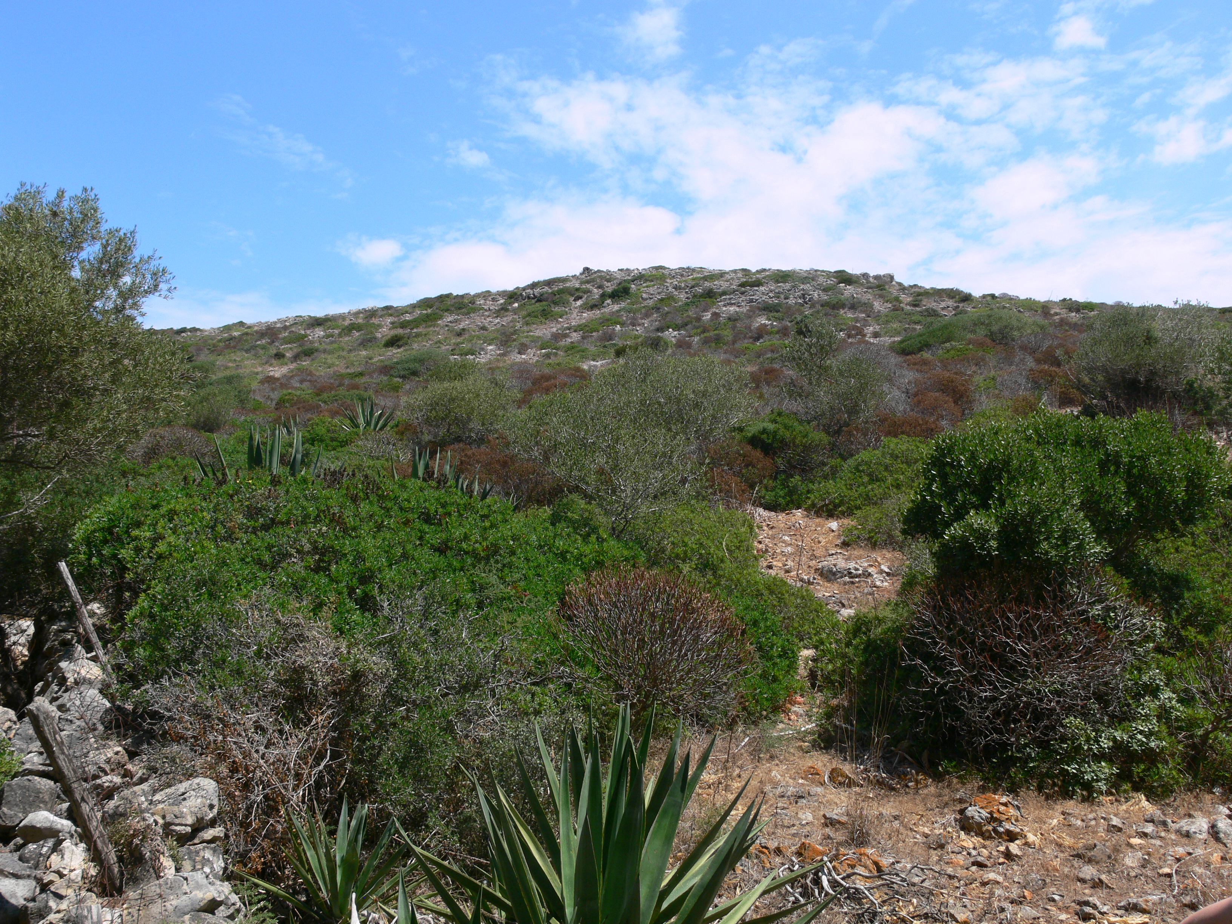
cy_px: 462
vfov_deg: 40.7
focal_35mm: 35
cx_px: 616
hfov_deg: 52.6
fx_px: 1246
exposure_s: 1/320
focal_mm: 7.4
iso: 80
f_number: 5.6
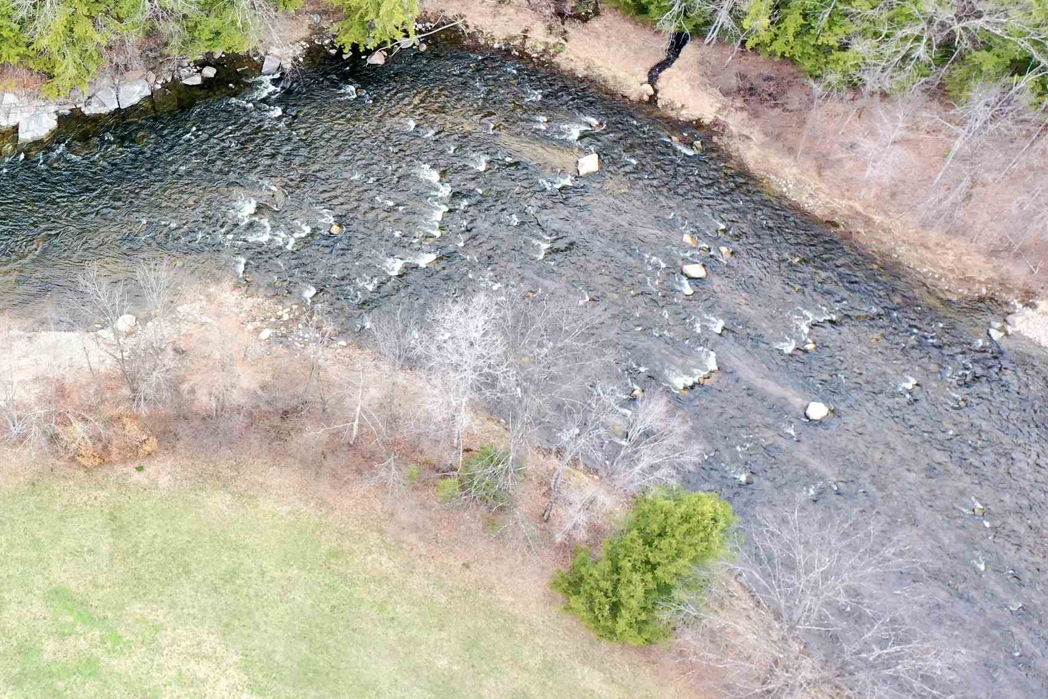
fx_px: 1456
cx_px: 114
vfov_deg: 26.8
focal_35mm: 50
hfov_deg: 37.2
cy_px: 210
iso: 100
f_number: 3.5
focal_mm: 10.26
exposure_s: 1/60
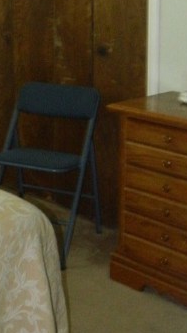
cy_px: 17
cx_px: -55
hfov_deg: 14.8
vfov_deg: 26.1
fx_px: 688
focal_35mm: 78
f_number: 3.2
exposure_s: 1/6
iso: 400
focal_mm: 5.6
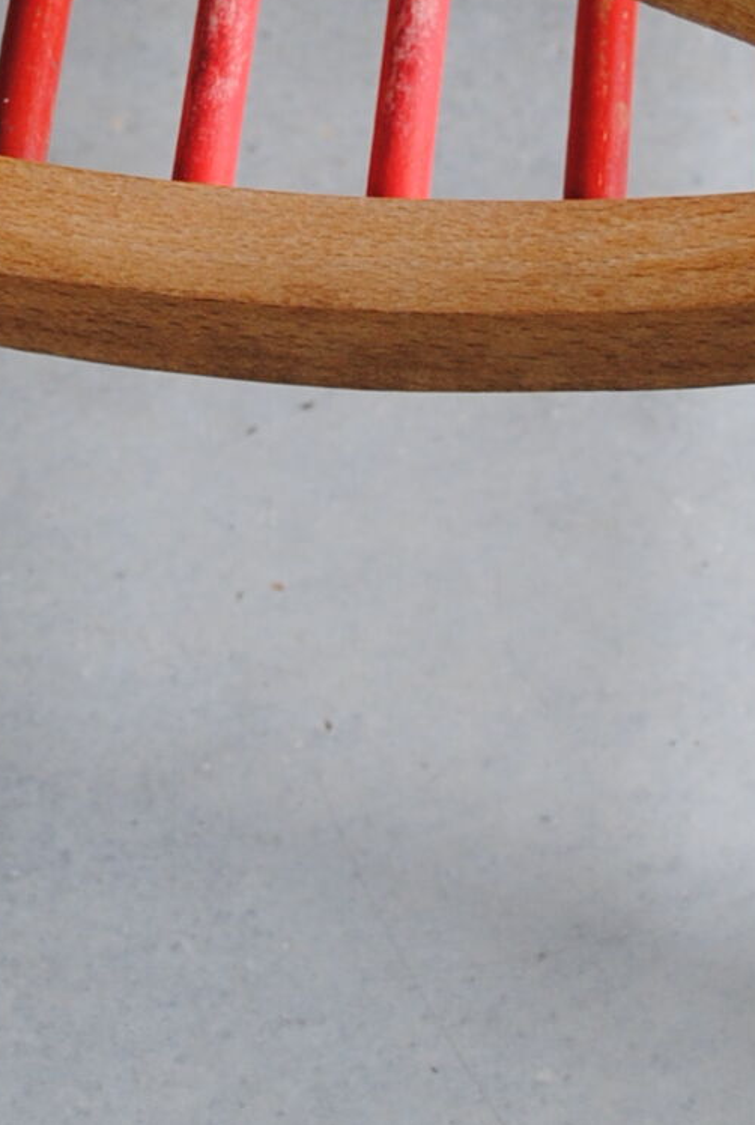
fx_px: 4728
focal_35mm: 151
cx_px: 284
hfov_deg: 9.1
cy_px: 134
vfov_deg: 13.5
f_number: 4.5
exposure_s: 1/80
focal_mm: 26
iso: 200
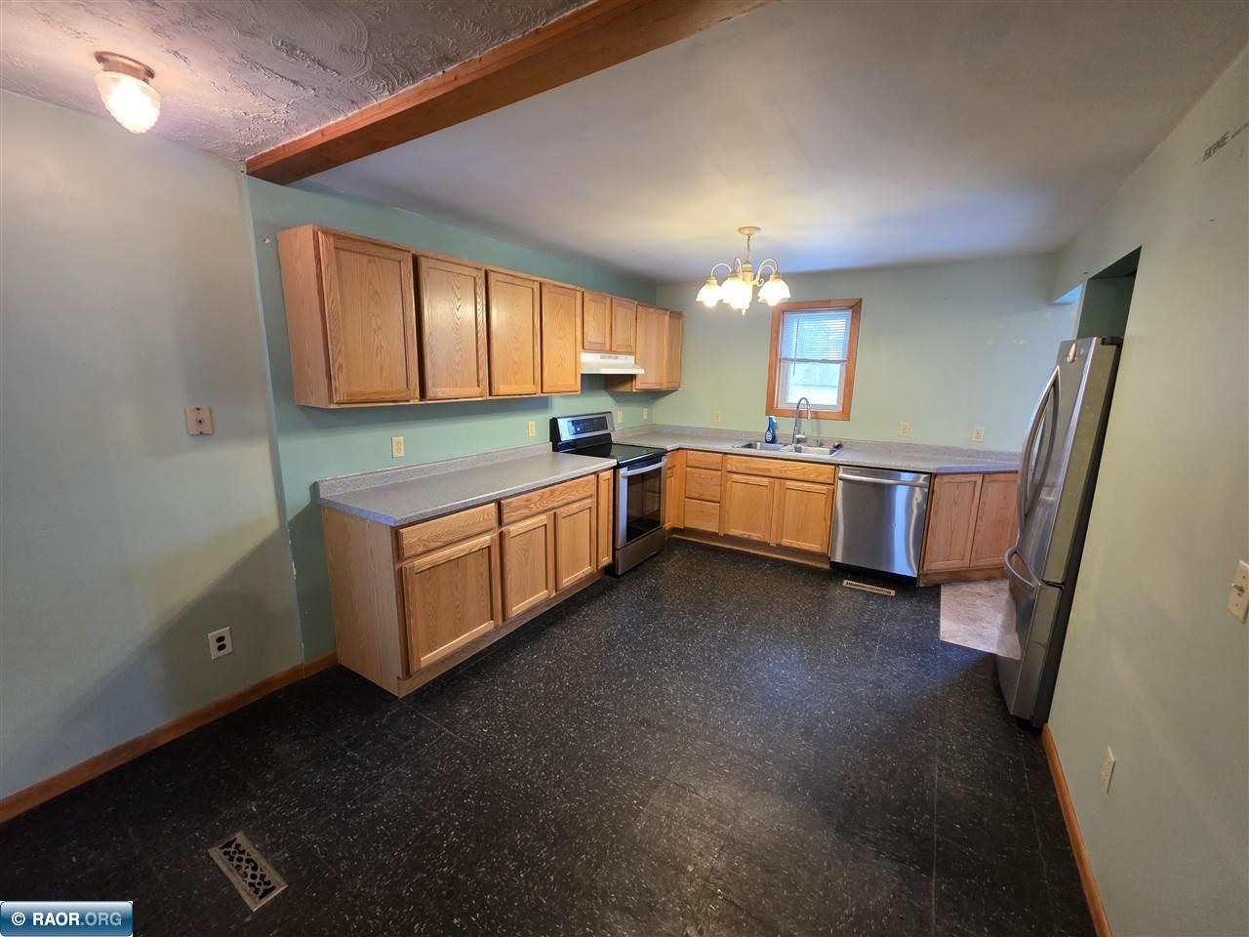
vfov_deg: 89.9
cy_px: 468
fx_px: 469
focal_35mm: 13
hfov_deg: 106.2
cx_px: 624
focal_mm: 2.2
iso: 320
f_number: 1.9
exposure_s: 1/60
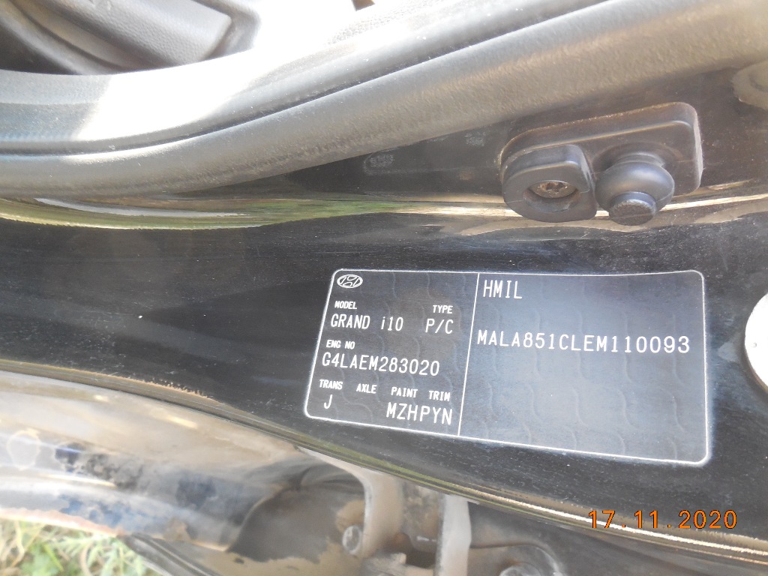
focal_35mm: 25
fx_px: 555
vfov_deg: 54.9
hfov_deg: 69.4
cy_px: 288
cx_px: 384
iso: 400
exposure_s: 1/30
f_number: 3.1
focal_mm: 4.5
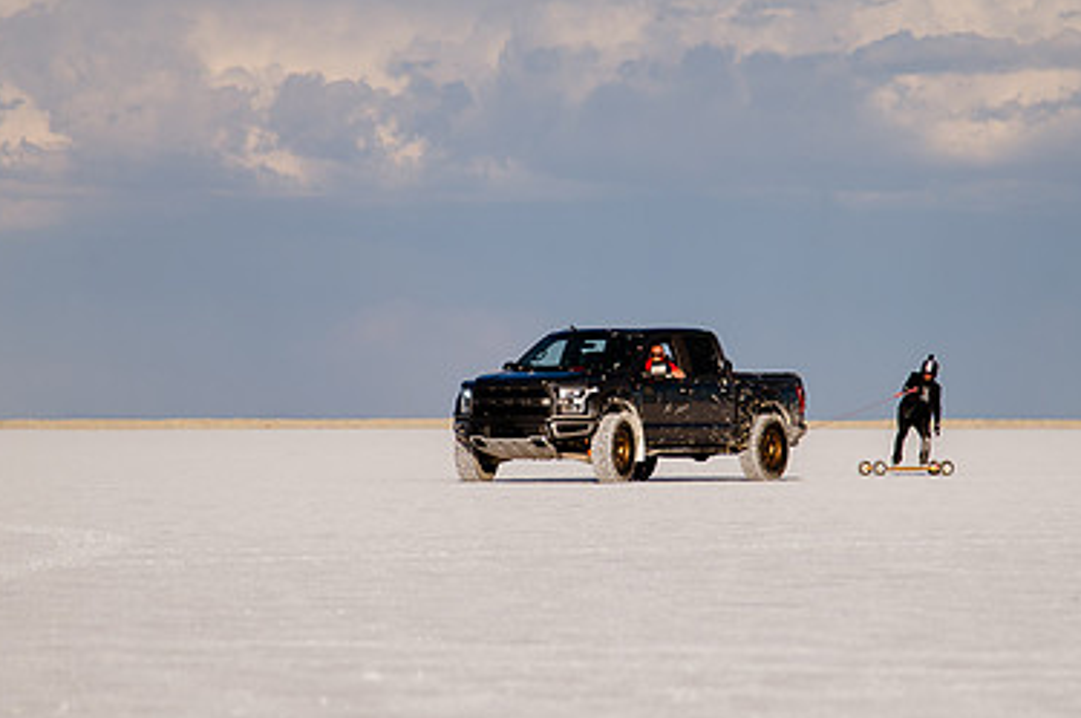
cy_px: 331
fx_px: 7227
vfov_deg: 5.7
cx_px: 610
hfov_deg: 8.6
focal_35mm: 241
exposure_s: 1/6400
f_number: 4
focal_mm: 120
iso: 200
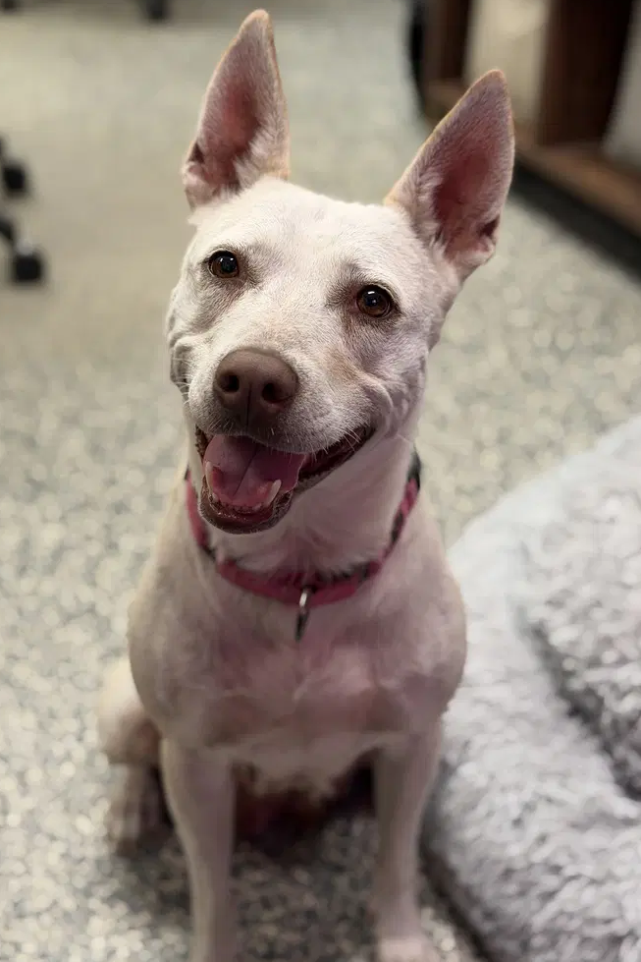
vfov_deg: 38.9
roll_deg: -0.2
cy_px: 482
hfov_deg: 26.5
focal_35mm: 51
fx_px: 1362
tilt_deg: -33.2
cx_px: 283
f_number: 1.78
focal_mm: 6.76
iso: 125
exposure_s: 1/60
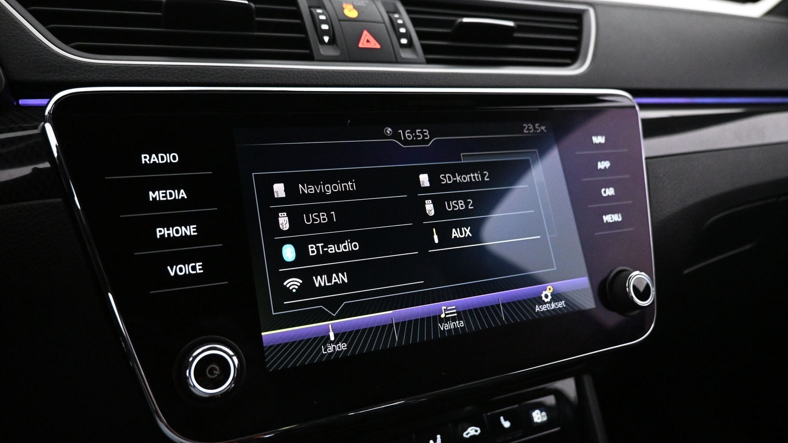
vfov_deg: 44.4
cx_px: 386
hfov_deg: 71.9
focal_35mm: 26
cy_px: 233
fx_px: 543
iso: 4000
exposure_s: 1/60
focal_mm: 16
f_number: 3.5
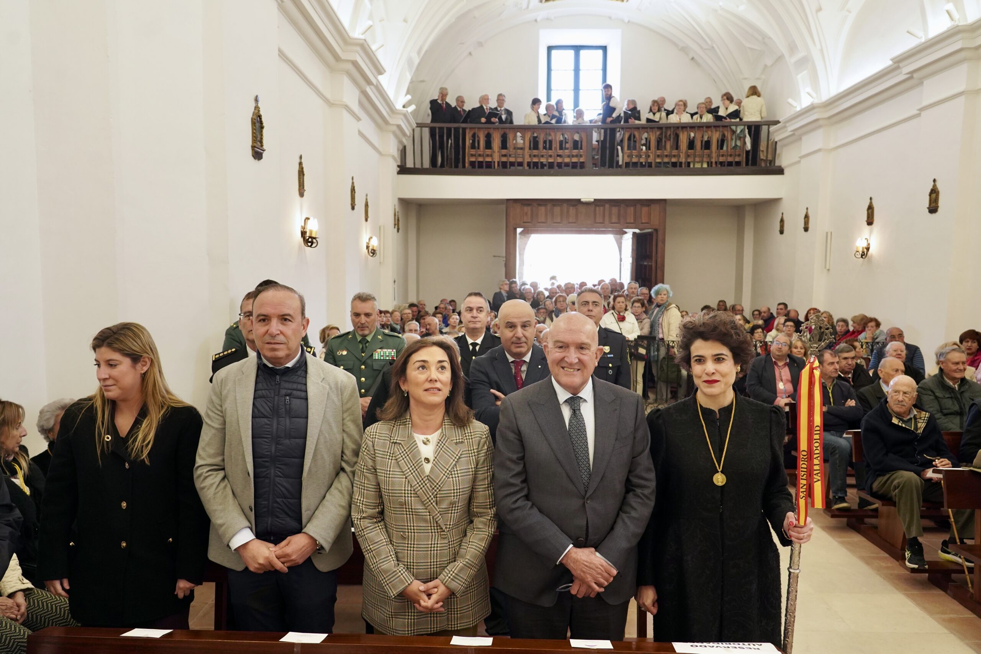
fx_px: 736
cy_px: 327
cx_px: 490
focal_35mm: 27
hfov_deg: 67.4
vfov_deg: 47.9
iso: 2500
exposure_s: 1/125
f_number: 5
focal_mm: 27
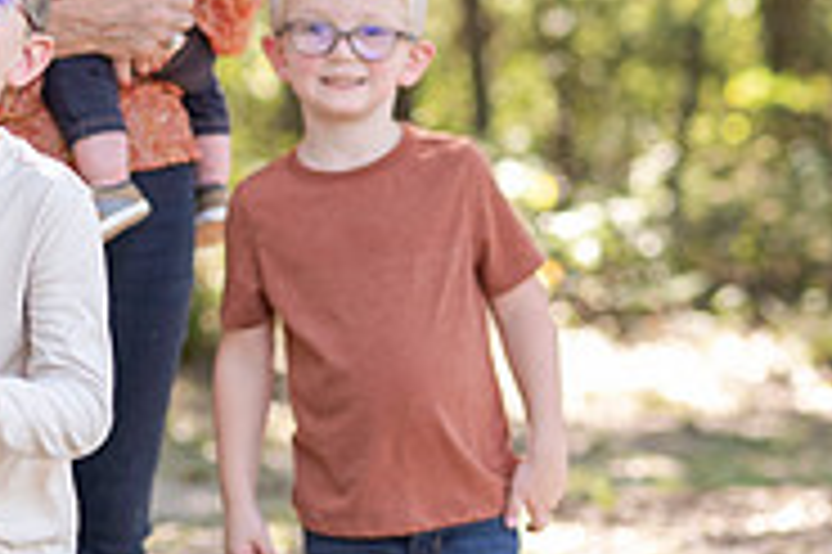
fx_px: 6165
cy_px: -34
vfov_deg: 5.1
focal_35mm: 267
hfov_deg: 7.7
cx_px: -162
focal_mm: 85
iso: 640
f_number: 3.2
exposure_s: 1/500
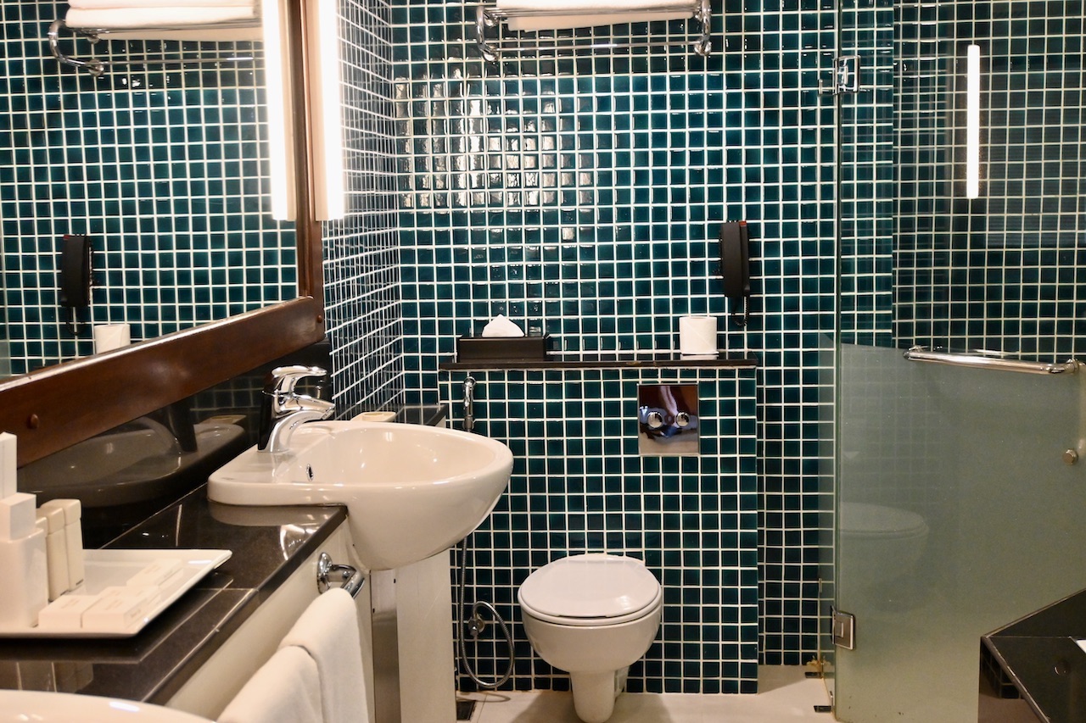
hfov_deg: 47.2
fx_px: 1244
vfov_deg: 32.4
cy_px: 362
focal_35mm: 41
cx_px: 543
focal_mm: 27.5
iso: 3200
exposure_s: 1/100
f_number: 4.5
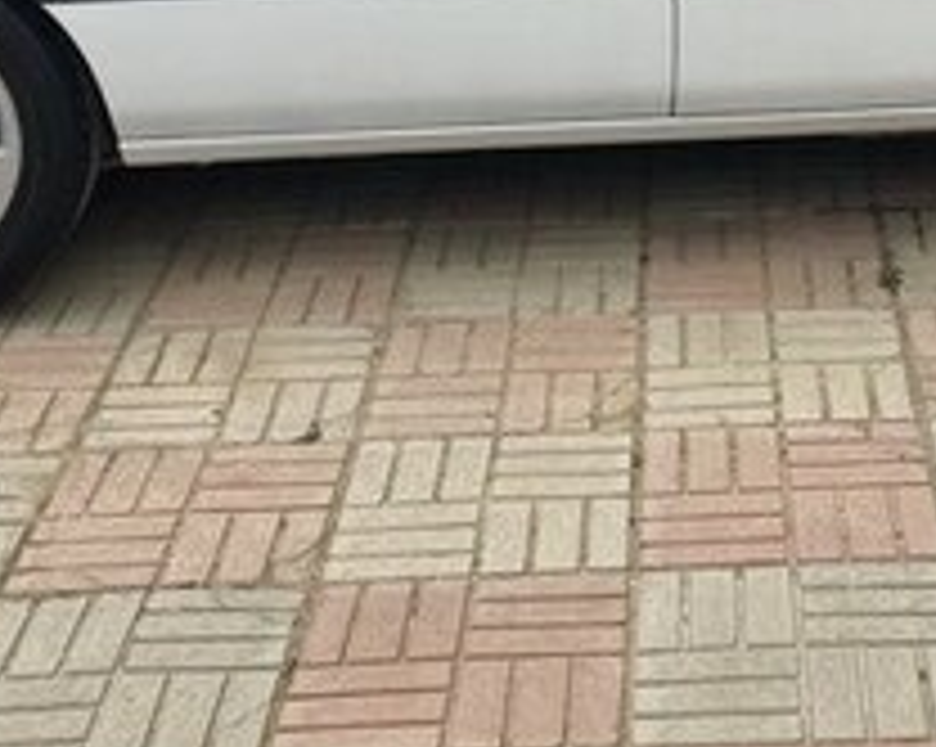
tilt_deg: -10.2
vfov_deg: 16.1
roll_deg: +0.9
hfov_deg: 21.2
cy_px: -245
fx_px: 2491
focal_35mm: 90
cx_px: 662
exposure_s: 1/732
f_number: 2.2
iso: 25
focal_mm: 4.15
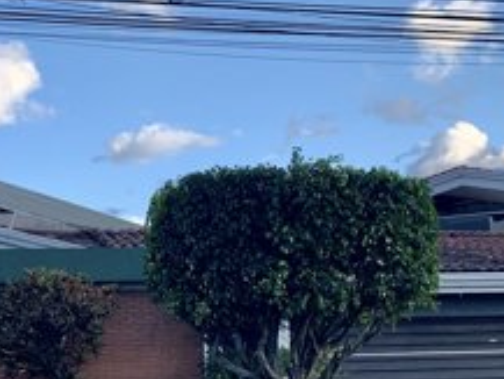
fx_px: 1107
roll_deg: +1.5
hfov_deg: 25.6
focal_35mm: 76
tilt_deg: +5.5
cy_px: 281
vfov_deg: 19.3
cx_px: 208
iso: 25
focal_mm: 4.25
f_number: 1.8
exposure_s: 1/580
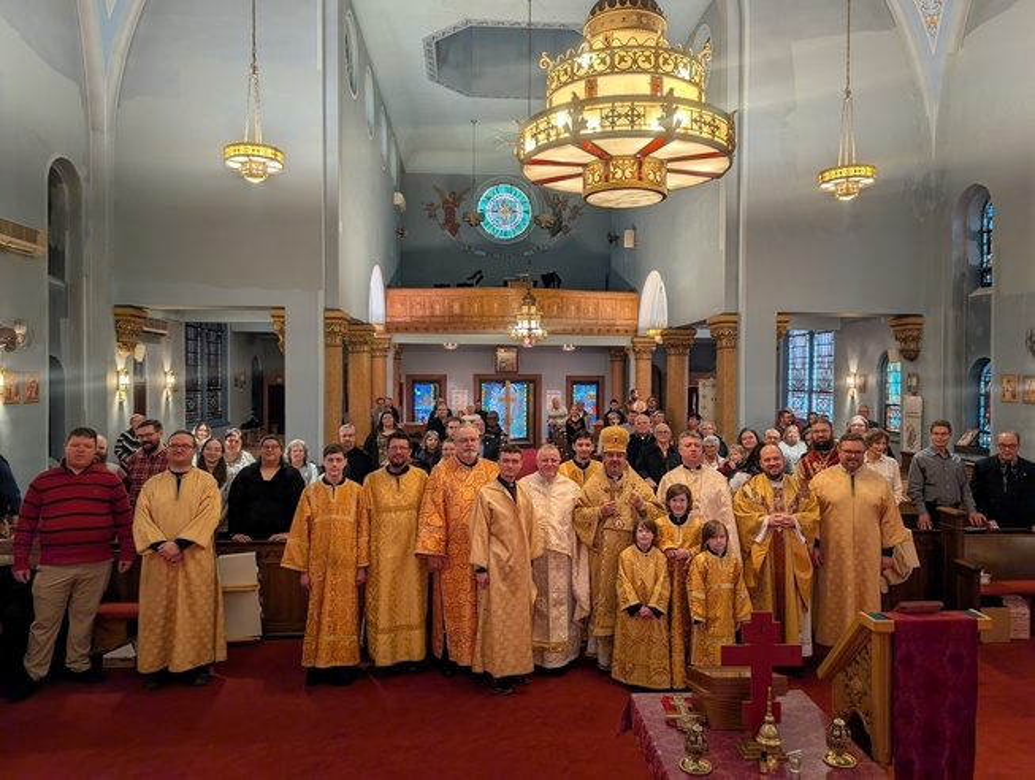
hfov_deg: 71.5
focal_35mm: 24
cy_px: 390
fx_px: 719
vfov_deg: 57.0
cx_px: 518
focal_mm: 6.9
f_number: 1.68
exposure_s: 1/27.8
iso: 29
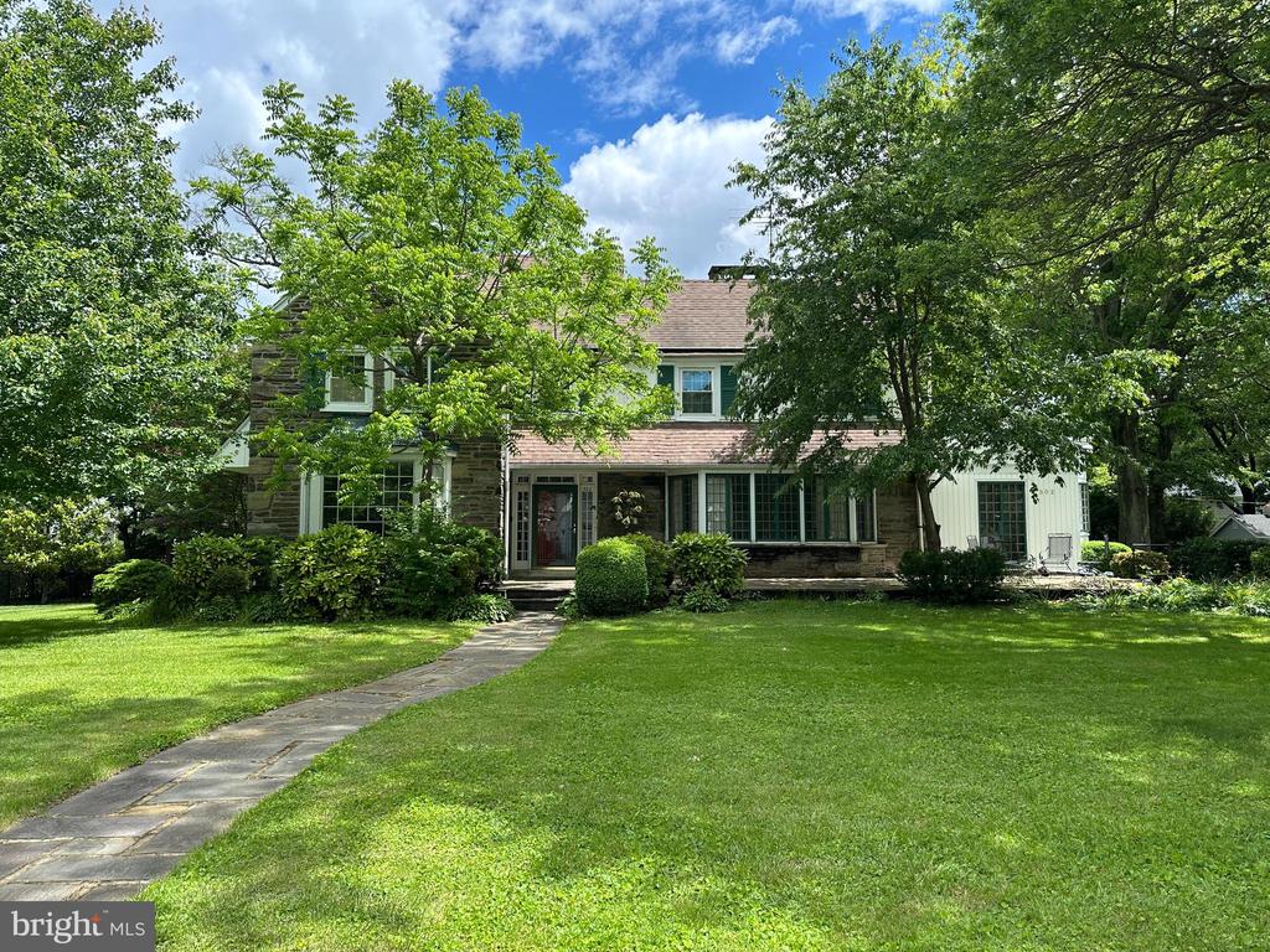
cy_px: 476
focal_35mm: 24
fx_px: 881
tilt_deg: +4.0
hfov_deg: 71.6
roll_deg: +0.2
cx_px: 635
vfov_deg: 56.8
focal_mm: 6.86
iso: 80
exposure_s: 1/1751
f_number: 1.78
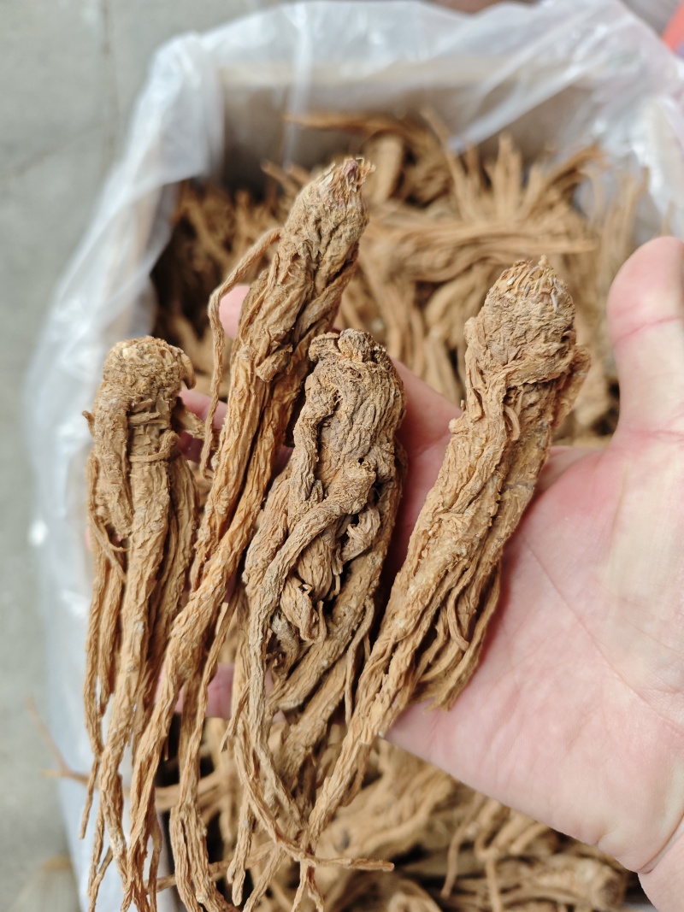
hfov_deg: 56.8
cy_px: 456
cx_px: 342
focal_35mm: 24
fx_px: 632
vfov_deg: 71.6
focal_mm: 5.84
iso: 400
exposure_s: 1/300
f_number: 1.6
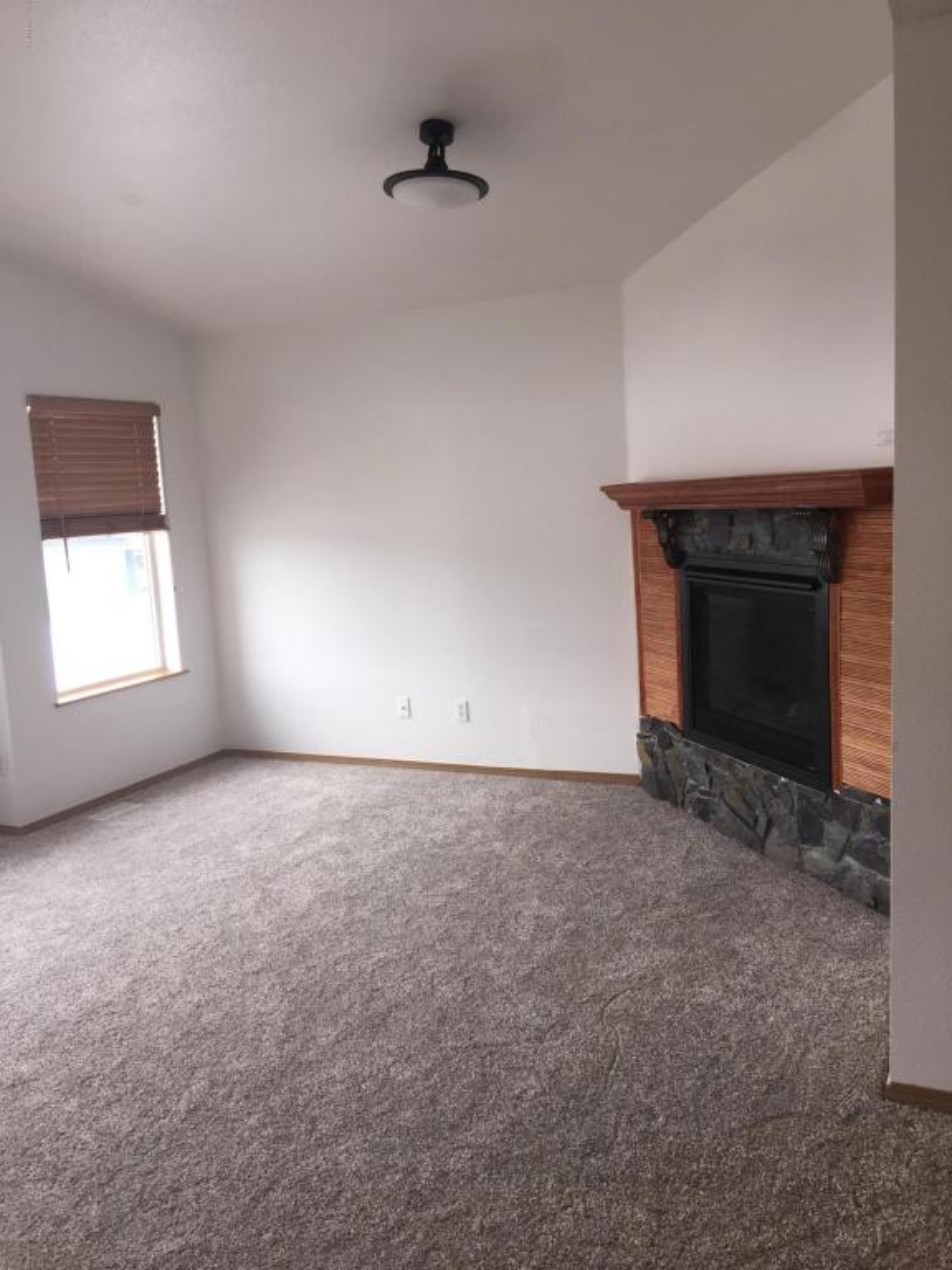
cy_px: 635
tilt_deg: -7.2
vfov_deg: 61.7
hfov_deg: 48.2
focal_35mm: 29
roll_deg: +2.7
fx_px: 1063
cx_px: 476
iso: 32
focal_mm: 4.15
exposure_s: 1/43
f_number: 2.2
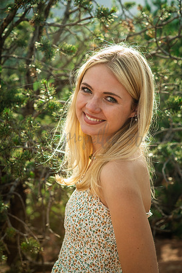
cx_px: 91
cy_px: 136
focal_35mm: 85
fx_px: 646
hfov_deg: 16.0
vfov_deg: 23.9
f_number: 4.5
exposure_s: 1/400
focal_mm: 85
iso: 200
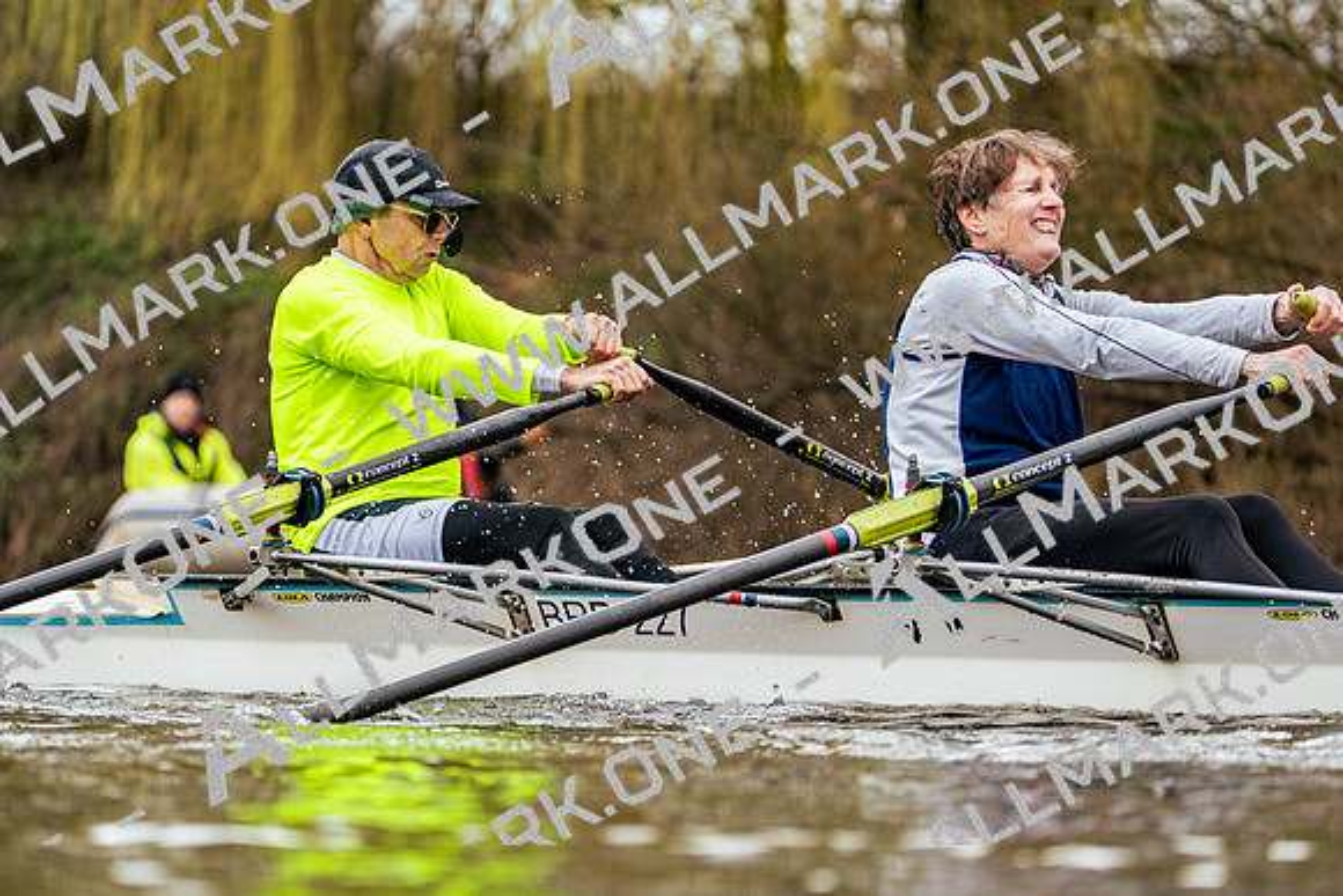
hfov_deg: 8.6
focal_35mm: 239
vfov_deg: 5.8
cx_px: 672
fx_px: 8918
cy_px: 448
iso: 2000
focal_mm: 239
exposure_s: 1/2000
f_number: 6.3
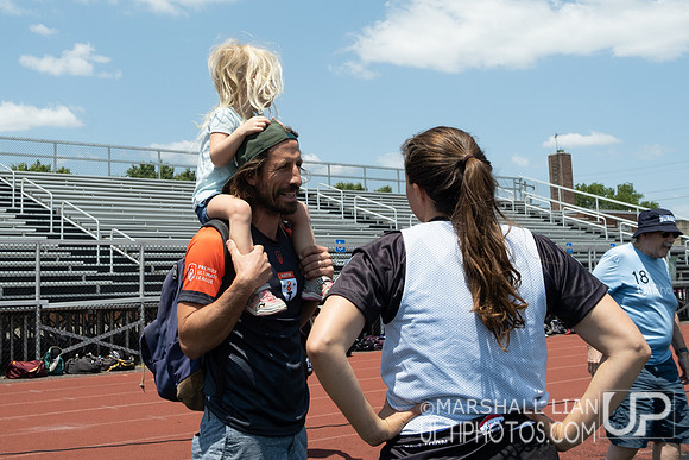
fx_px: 925
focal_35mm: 48
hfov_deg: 40.7
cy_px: 166
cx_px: 278
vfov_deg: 27.8
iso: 200
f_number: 8
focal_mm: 23
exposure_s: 1/400
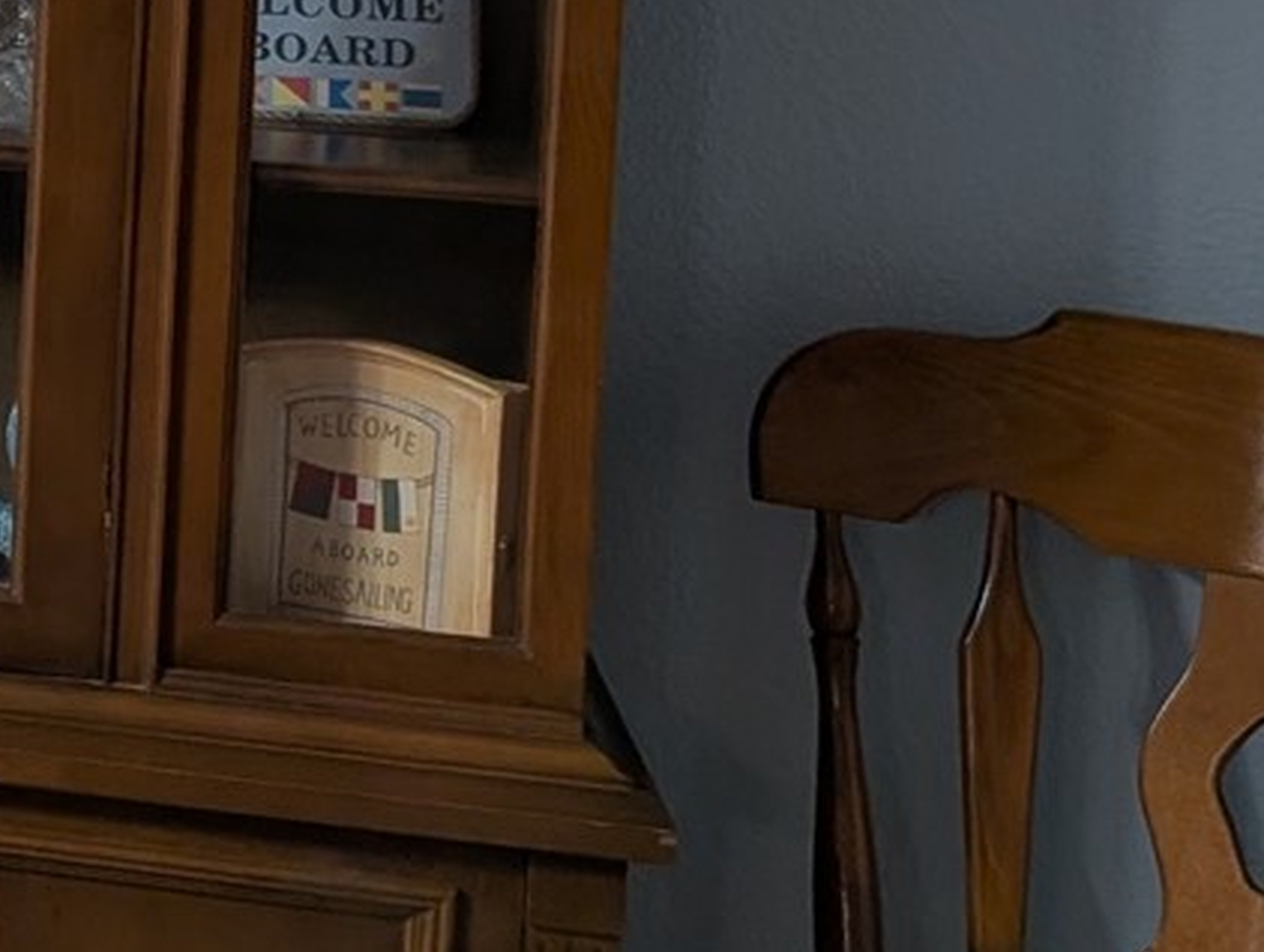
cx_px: -1584
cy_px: -254
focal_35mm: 109
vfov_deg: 13.2
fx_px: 3987
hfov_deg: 13.9
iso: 34
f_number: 1.68
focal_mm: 6.9
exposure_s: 1/40
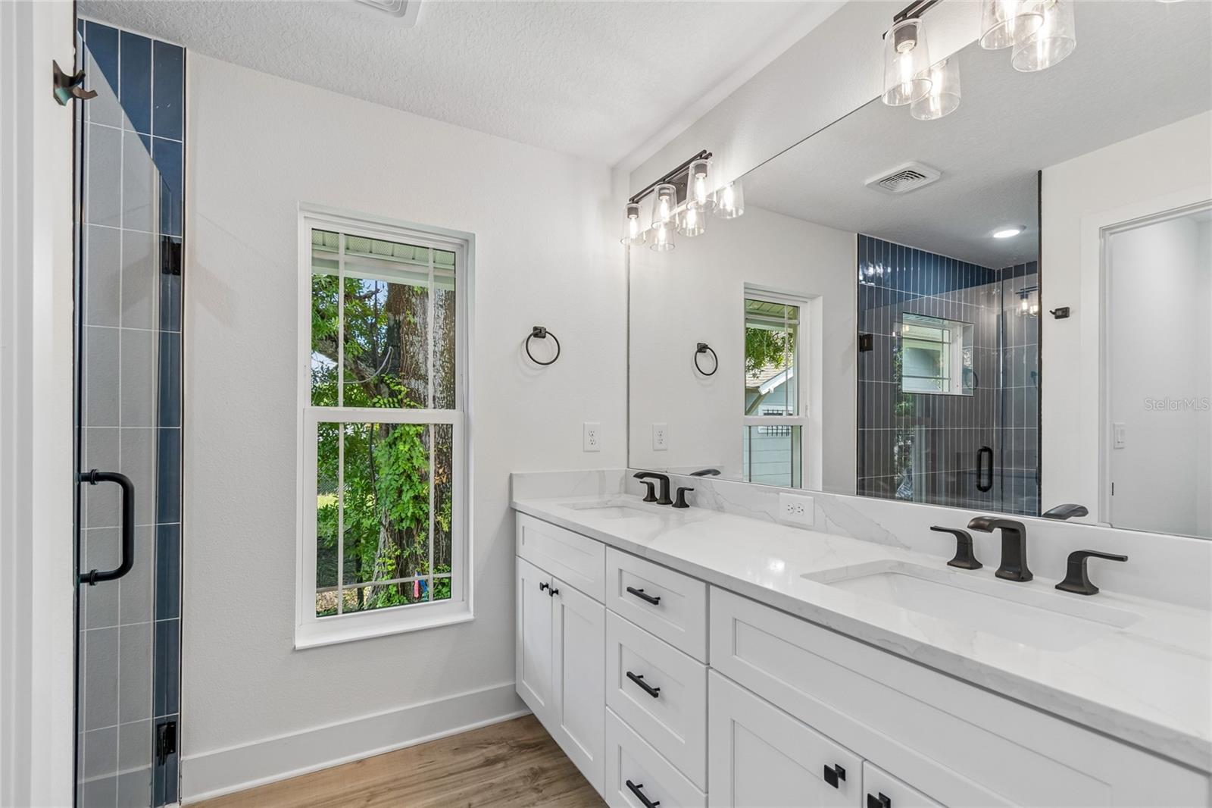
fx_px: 505
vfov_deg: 77.3
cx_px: 606
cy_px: 404
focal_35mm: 15
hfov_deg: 100.4
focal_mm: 10
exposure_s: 1/100
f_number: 4.5
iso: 100
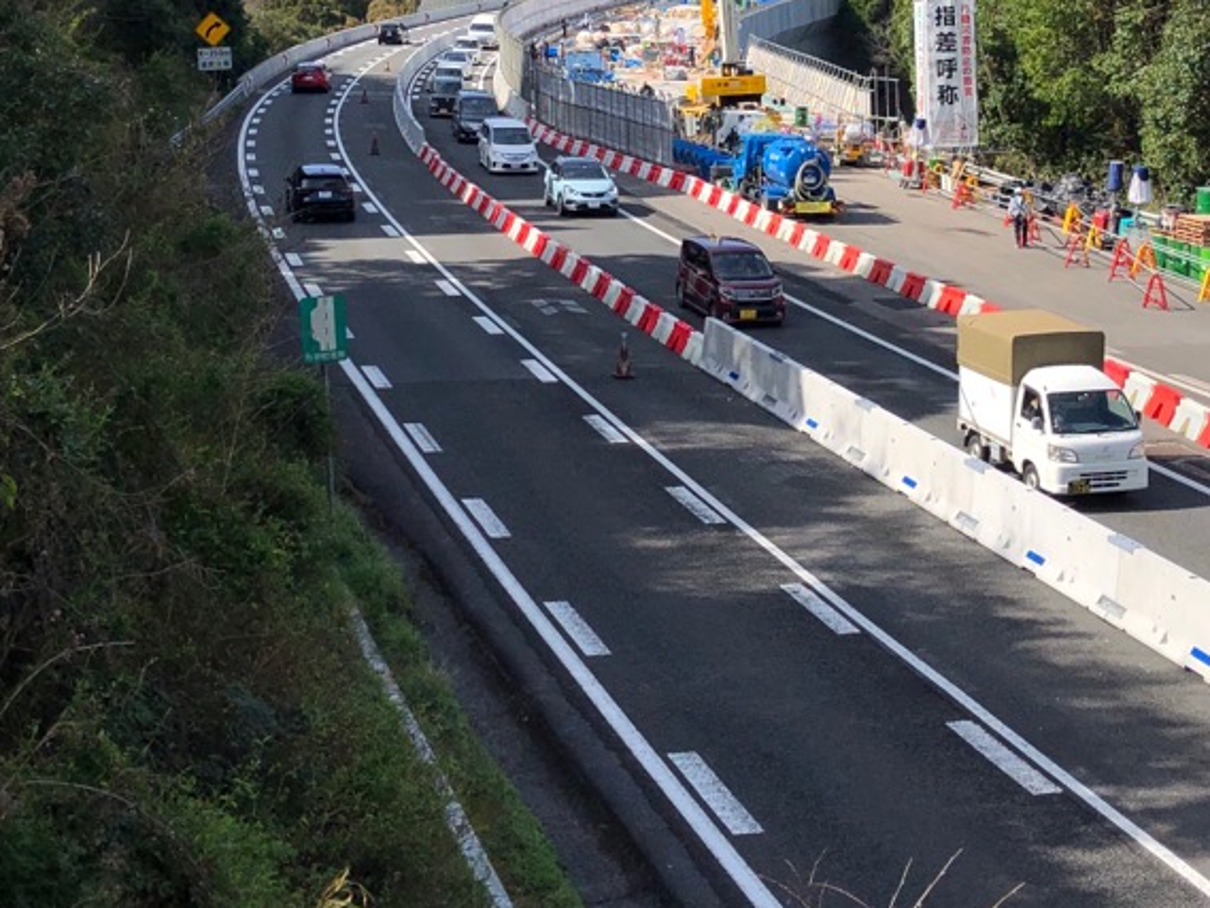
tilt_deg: -3.4
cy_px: 202
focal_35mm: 63
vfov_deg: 23.0
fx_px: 2203
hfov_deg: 30.7
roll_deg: +1.8
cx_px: 600
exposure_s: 1/2825
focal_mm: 3.99
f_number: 1.8
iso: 25
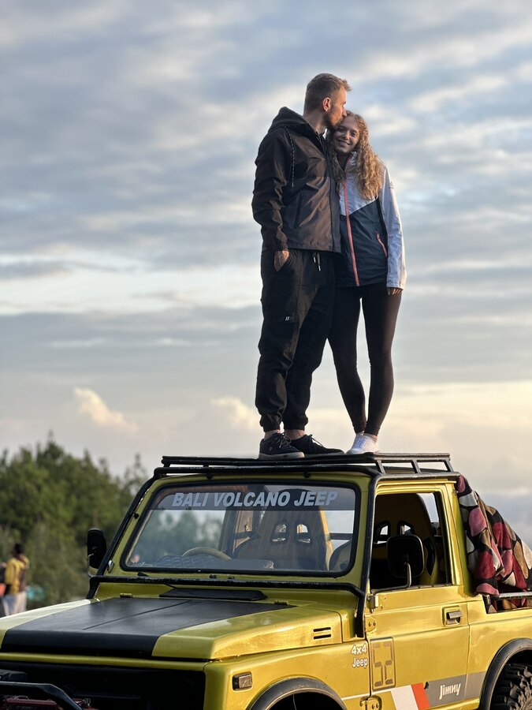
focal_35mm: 77
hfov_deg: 19.1
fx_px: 1578
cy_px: 355
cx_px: 266
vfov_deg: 25.3
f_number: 2.8
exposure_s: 1/121
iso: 32
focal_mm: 9
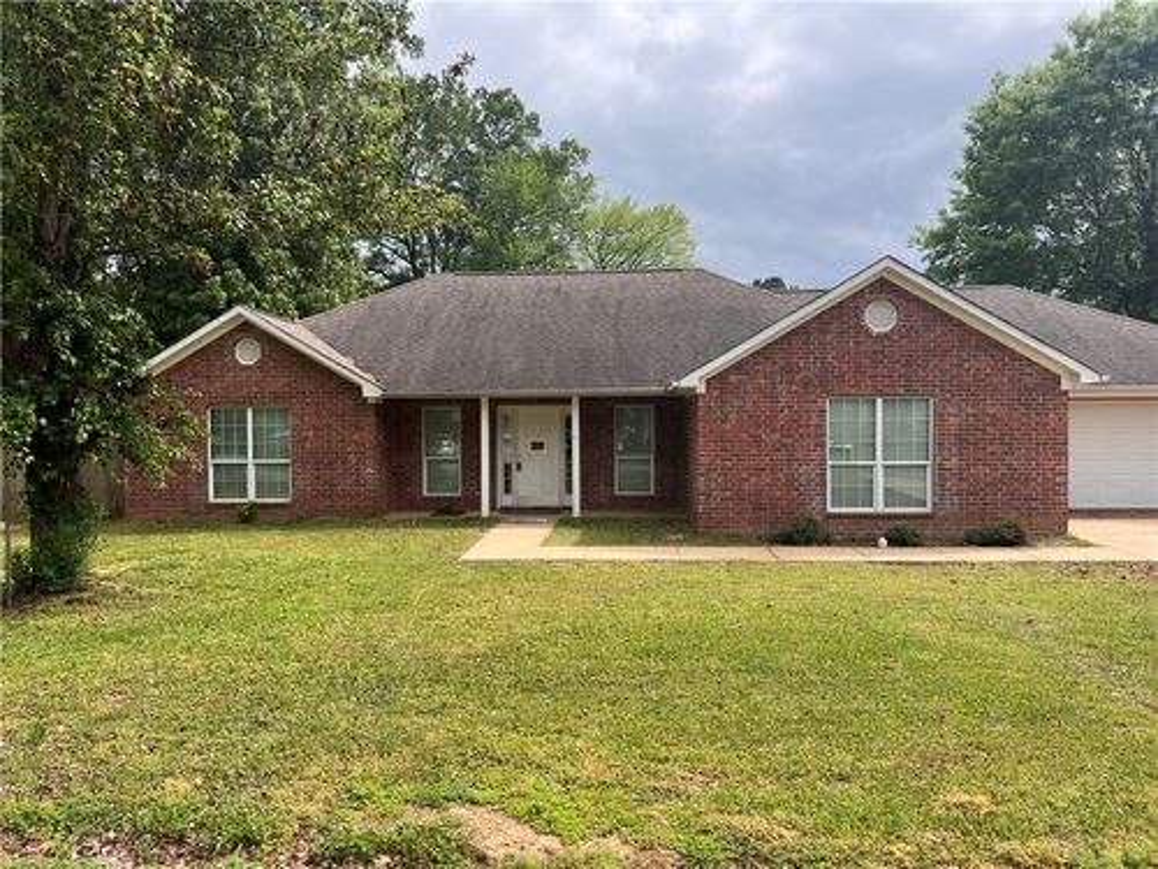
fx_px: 870
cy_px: 434
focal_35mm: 26
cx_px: 579
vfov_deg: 53.1
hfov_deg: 67.3
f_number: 1.5
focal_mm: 5.7
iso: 50
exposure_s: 1/2841
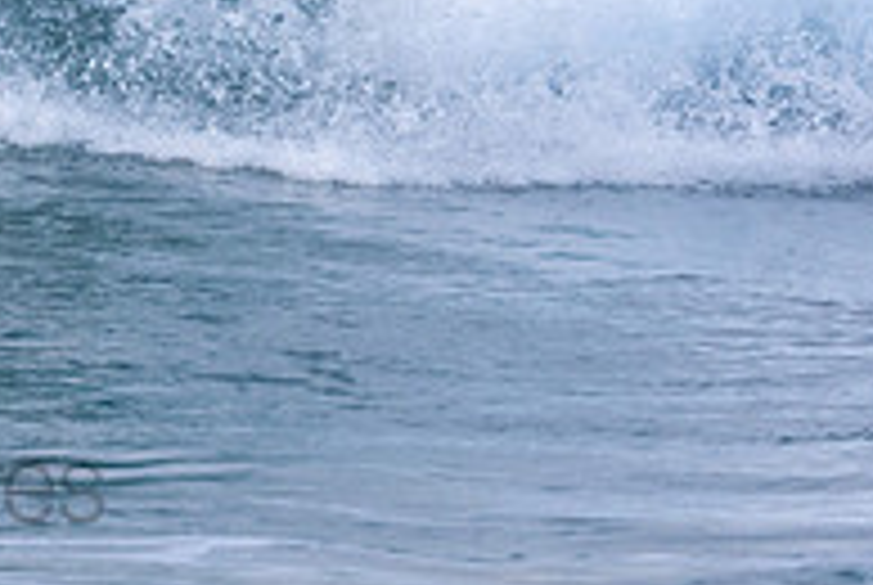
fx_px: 36940
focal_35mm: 1521
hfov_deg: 1.4
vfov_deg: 0.9
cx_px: -243
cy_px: -263
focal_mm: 340
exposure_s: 1/1000
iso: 640
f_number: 5.6
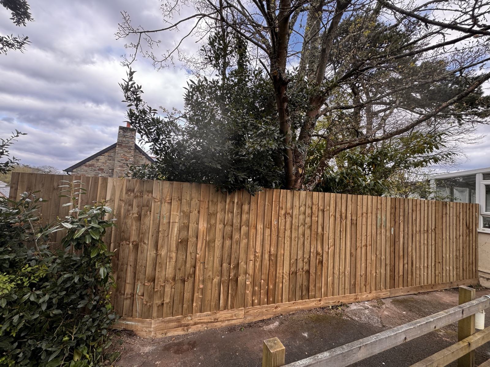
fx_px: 198
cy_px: 184
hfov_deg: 102.1
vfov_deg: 85.7
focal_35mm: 14
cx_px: 245
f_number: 2.2
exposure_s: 1/100
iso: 40
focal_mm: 2.22
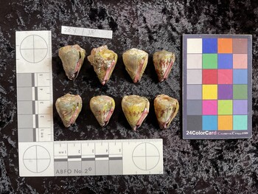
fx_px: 216
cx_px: 129
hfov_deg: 61.6
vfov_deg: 48.3
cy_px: 97
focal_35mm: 29
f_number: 1.8
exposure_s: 1/60
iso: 50
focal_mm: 3
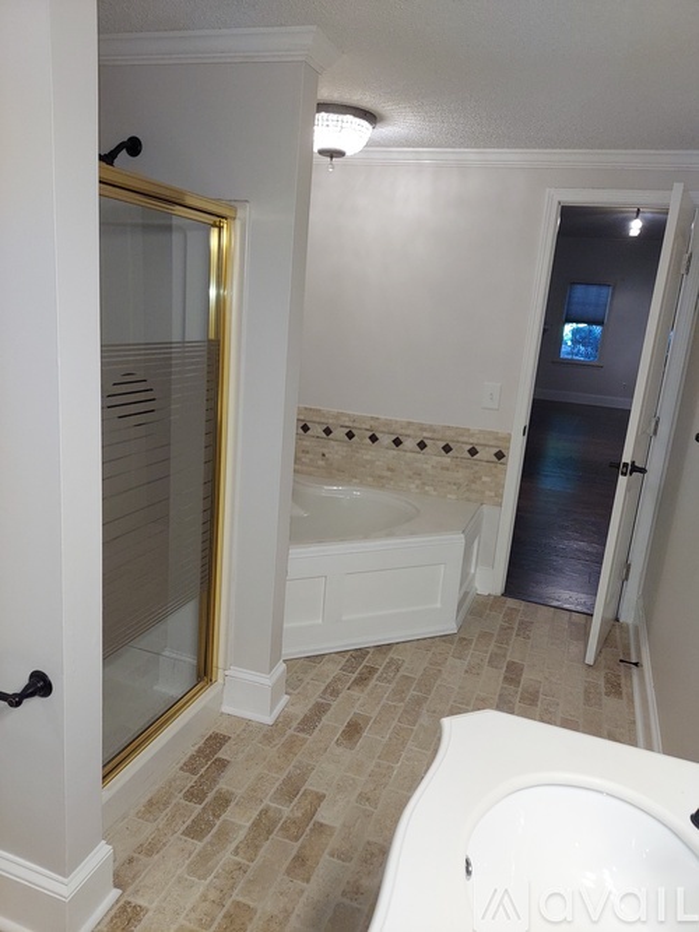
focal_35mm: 25
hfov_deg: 54.9
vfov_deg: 69.4
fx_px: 673
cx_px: 350
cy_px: 466
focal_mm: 4.6
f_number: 2
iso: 160
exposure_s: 1/60
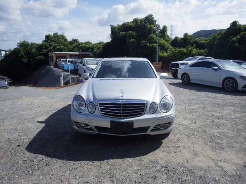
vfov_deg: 54.9
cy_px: 92
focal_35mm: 25
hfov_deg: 69.4
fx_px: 178
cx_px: 123
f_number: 7.9
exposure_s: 1/500
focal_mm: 4.5
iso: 250
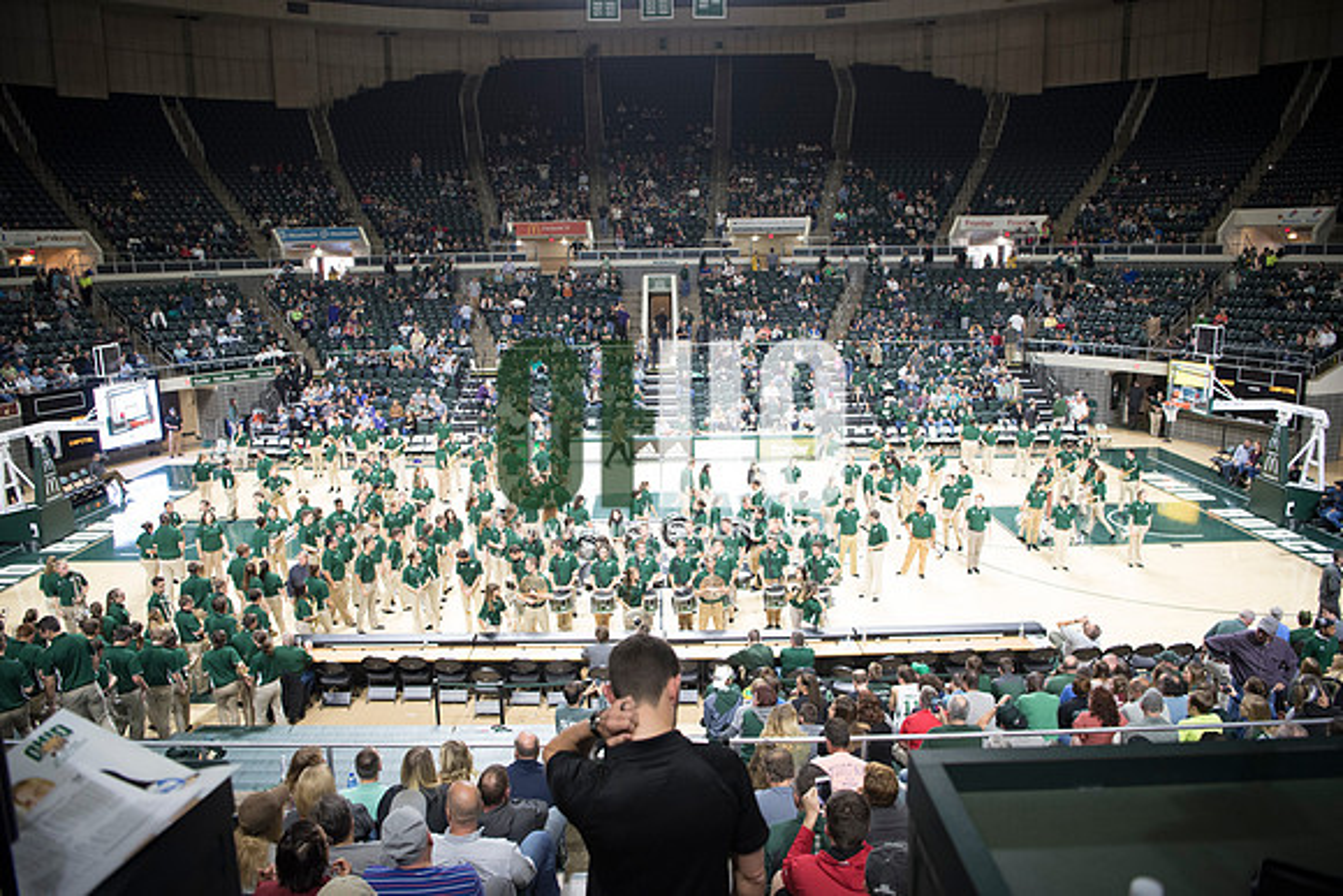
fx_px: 896
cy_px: 448
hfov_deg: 73.7
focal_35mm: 24
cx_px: 672
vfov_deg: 53.2
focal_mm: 24
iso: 2000
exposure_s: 1/250
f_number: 2.8
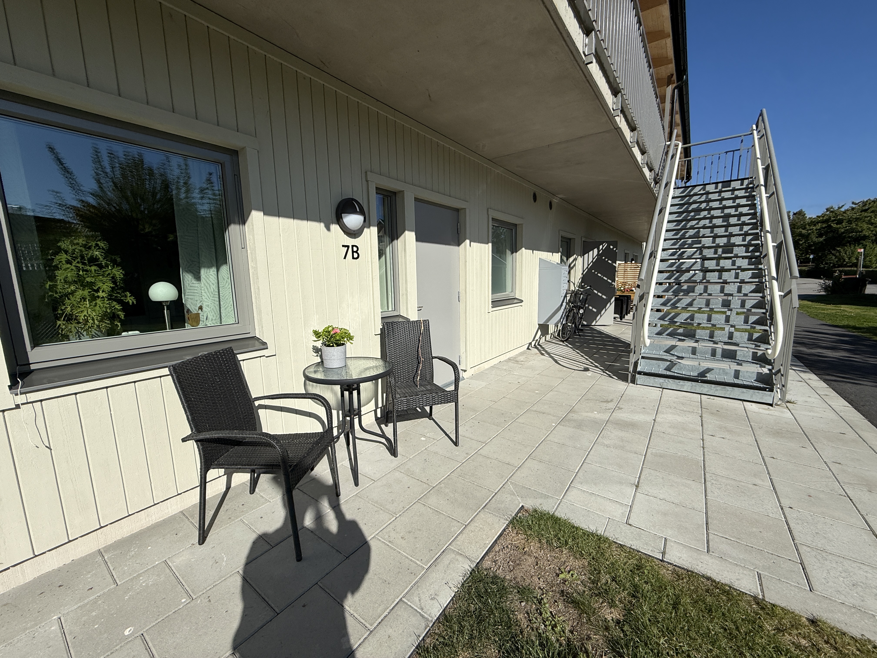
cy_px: 329
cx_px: 438
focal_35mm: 14
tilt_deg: -8.3
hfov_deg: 102.1
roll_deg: +0.4
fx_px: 355
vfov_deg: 85.7
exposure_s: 1/5155
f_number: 2.2
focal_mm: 2.22
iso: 64
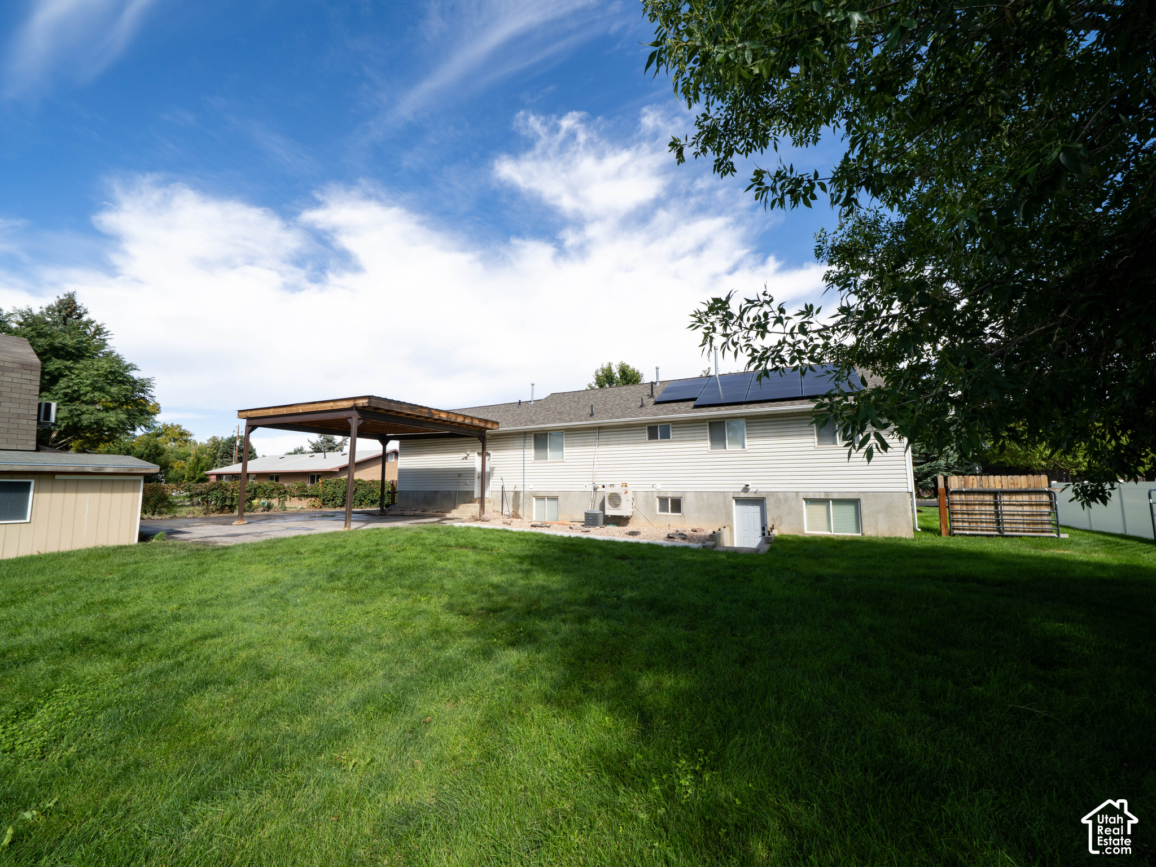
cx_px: 578
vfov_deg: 90.0
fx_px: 433
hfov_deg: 106.3
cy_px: 434
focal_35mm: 13
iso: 160
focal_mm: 12
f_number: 11
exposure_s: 1/200
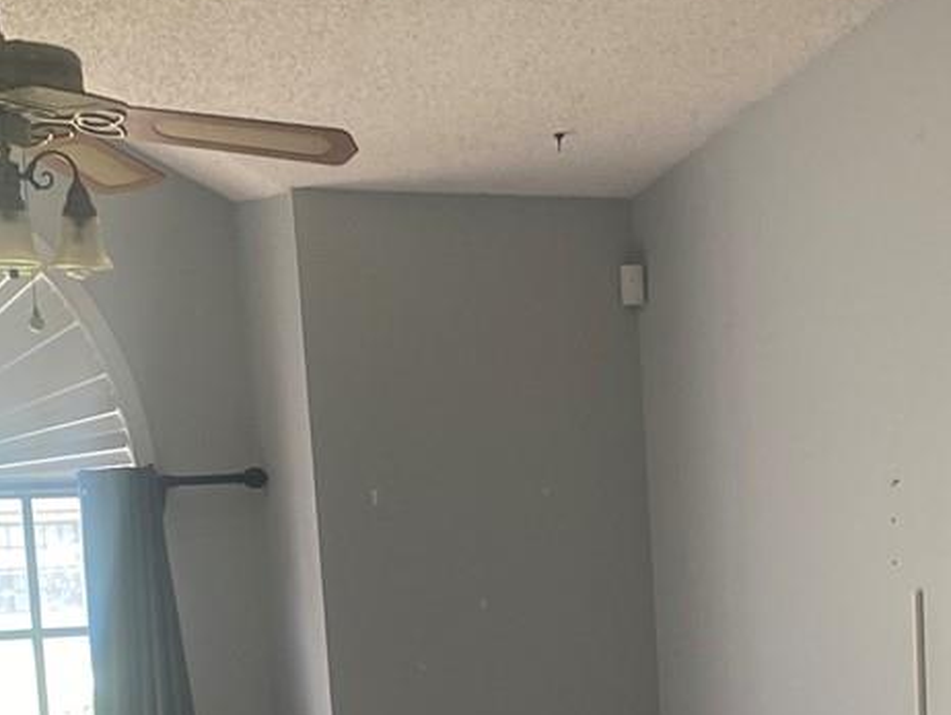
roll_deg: +3.0
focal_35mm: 90
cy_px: 843
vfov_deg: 15.8
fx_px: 2474
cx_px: 788
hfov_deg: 21.4
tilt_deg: -6.1
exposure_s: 1/121
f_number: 1.8
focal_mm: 4.25
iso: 80
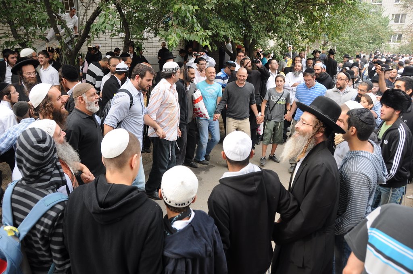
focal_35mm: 27
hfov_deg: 67.4
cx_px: 206
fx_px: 309
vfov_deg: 47.8
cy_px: 137
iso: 250
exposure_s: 1/160
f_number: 4.5
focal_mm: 18
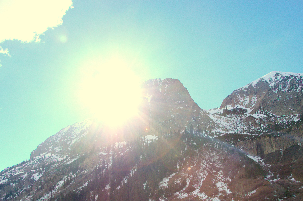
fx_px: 336
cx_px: 155
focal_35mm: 40
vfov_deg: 33.0
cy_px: 133
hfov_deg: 48.5
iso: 100
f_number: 5
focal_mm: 20
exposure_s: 1/1600
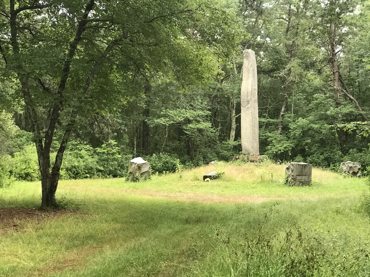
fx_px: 620
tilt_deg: +2.6
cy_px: 139
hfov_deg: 33.2
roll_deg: +0.4
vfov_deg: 25.2
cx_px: 188
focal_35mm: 58
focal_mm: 6.6
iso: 64
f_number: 2.8
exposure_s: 1/60
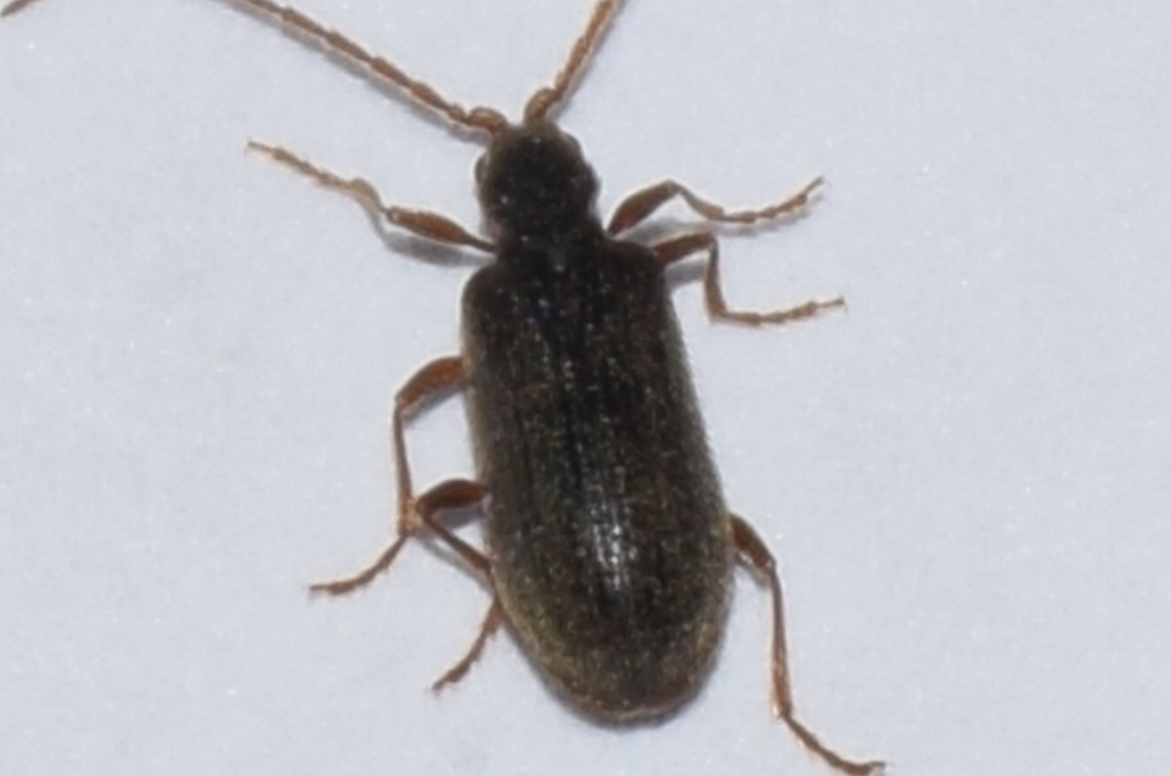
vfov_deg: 4.5
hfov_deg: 6.8
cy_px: 390
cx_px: 558
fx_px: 9837
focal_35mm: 303
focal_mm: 140
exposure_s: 1/60
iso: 100
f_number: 8
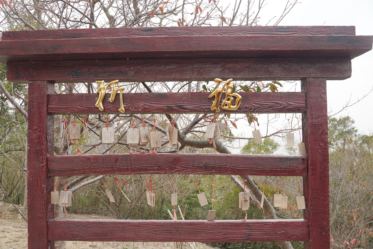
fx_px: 321
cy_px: 124
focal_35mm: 31
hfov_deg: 60.3
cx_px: 186
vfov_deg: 42.3
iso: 100
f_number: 5
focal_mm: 31
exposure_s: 1/100
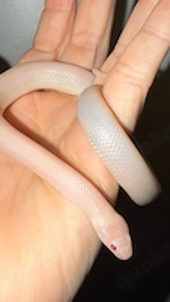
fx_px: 417
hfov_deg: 23.0
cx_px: 77
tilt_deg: -18.6
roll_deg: -2.2
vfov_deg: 39.9
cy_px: 155
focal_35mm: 52
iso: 12
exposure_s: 1/52
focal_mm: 2.22
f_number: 2.2
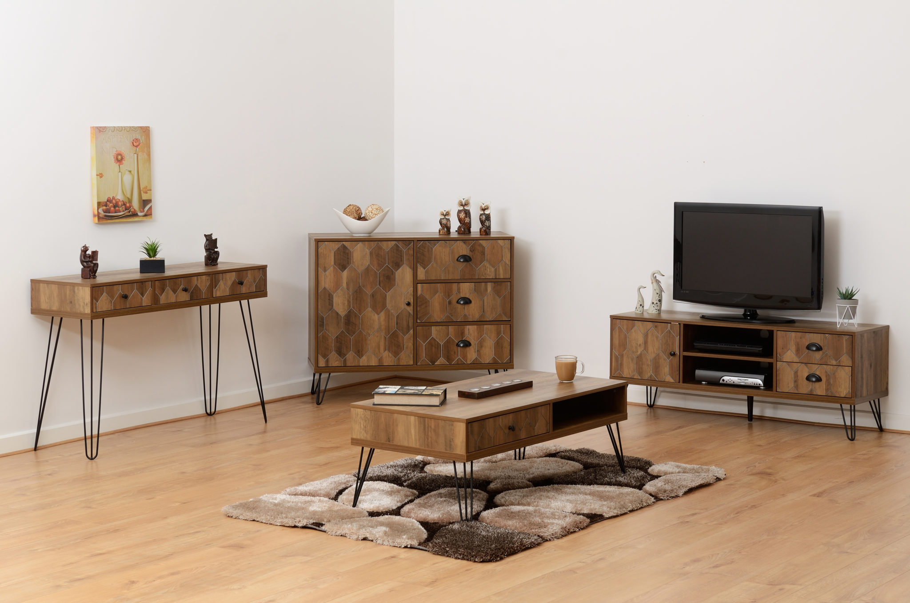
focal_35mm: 72
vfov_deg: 18.8
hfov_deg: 28.1
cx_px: 455
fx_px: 1816
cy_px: 302
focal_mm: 48
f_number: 8
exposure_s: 1/160
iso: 100
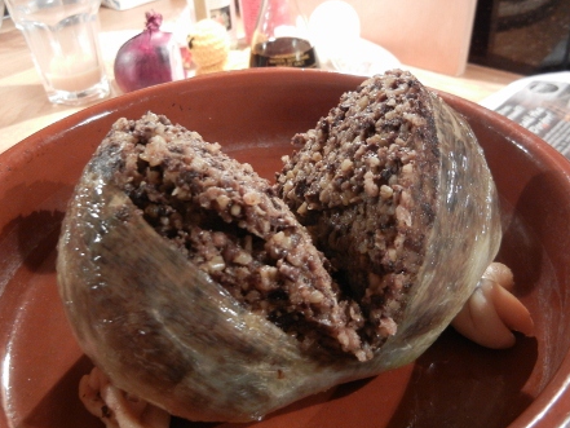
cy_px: 191
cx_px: 279
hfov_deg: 53.9
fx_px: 560
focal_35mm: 34
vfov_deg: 41.8
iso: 400
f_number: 3.5
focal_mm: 5.4
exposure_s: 1/5.6
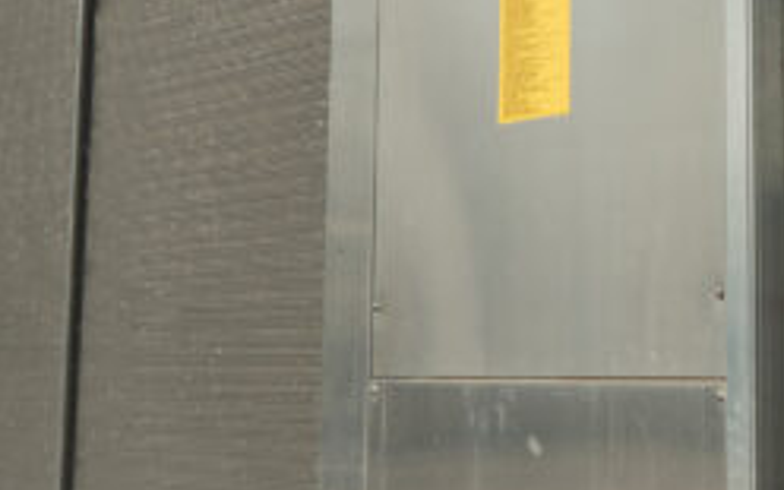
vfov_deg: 12.7
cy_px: -36
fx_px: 2158
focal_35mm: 101
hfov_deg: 20.1
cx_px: 752
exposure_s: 1/100
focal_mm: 24
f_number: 10
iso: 100
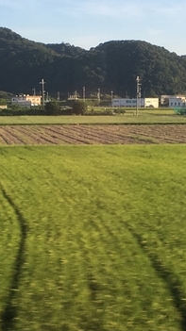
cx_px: 120
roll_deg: -0.6
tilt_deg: -3.5
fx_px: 949
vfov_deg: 19.8
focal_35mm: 108
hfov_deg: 11.2
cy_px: 183
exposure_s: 1/305
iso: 25
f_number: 2.2
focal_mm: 4.15
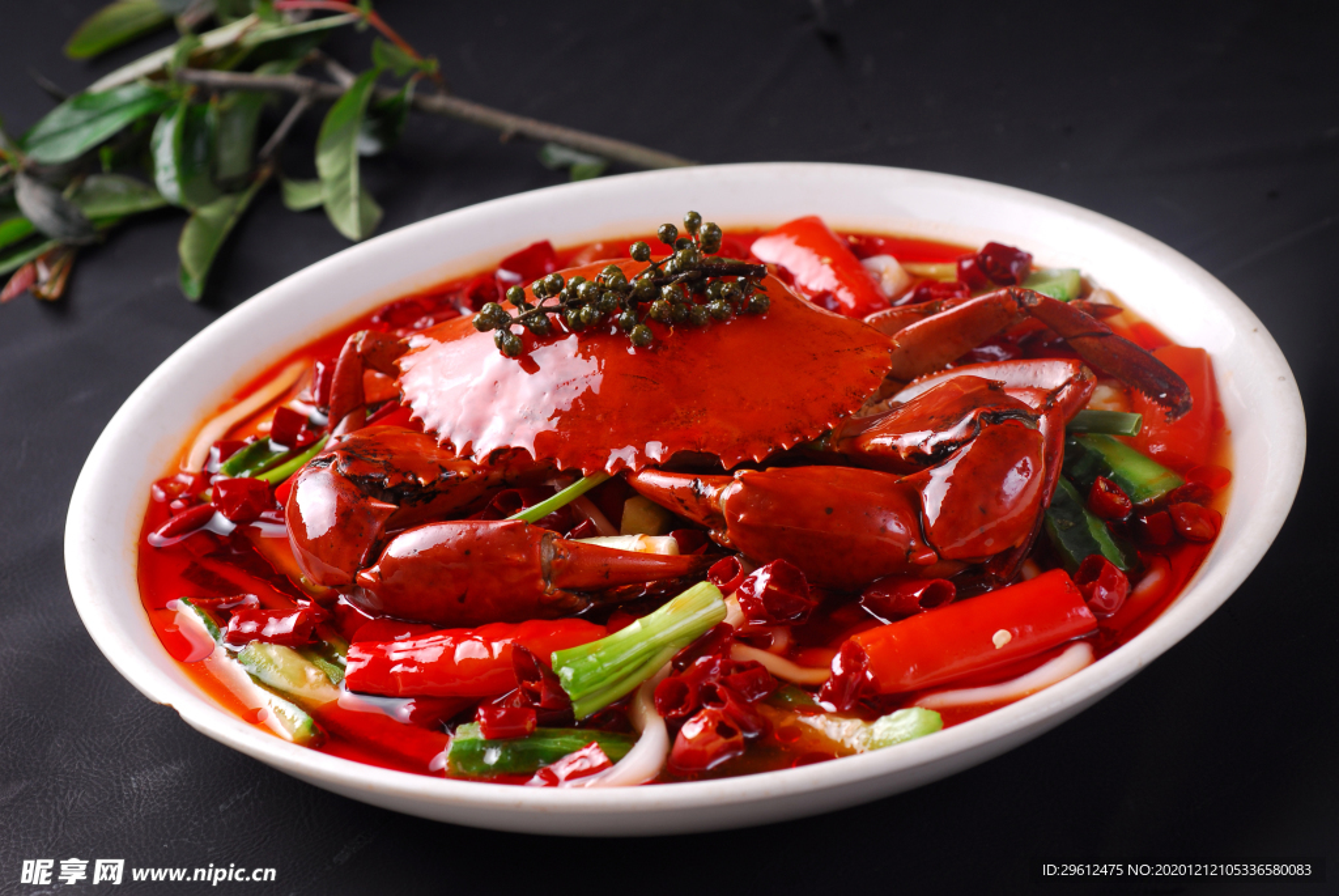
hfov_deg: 22.6
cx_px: 670
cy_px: 448
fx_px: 3351
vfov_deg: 15.2
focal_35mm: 90
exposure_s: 1/200
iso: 125
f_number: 6.3
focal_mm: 60
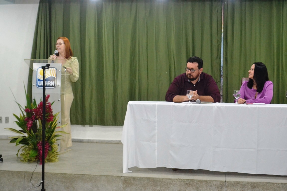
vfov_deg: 22.6
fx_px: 478
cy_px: 96
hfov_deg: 33.4
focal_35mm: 60
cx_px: 144
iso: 3200
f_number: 5.3
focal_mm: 40
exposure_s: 1/60
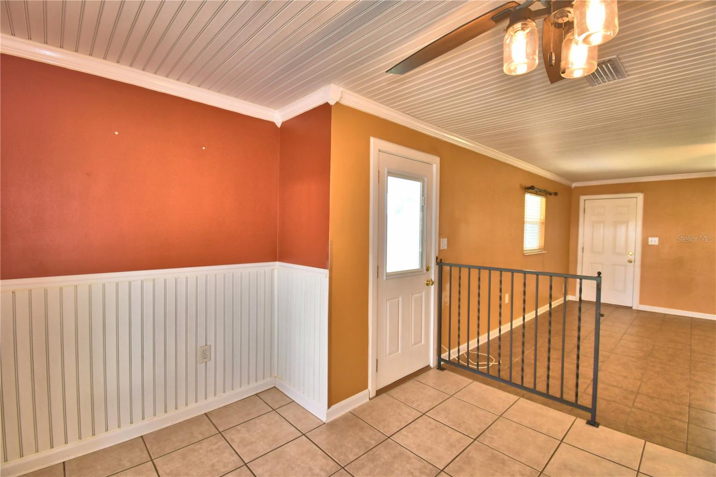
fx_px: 298
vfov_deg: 77.3
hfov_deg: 100.4
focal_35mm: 15
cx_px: 358
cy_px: 238
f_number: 4.5
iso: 200
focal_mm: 10
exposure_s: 1/30
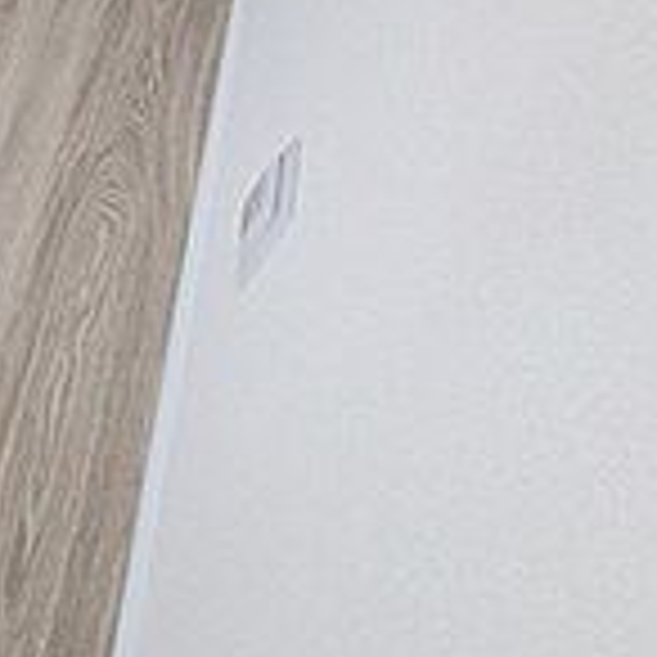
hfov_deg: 19.4
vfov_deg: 25.2
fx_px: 1095
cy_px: -333
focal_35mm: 51
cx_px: -648
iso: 191
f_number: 2.2
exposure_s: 1/120
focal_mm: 1.83
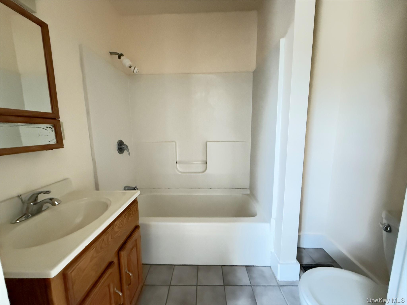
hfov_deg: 102.1
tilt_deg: -8.4
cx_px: 204
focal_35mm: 14
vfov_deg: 85.7
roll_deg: +1.6
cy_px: 152
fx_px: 165
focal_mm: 2.22
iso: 1600
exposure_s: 1/31
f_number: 2.2
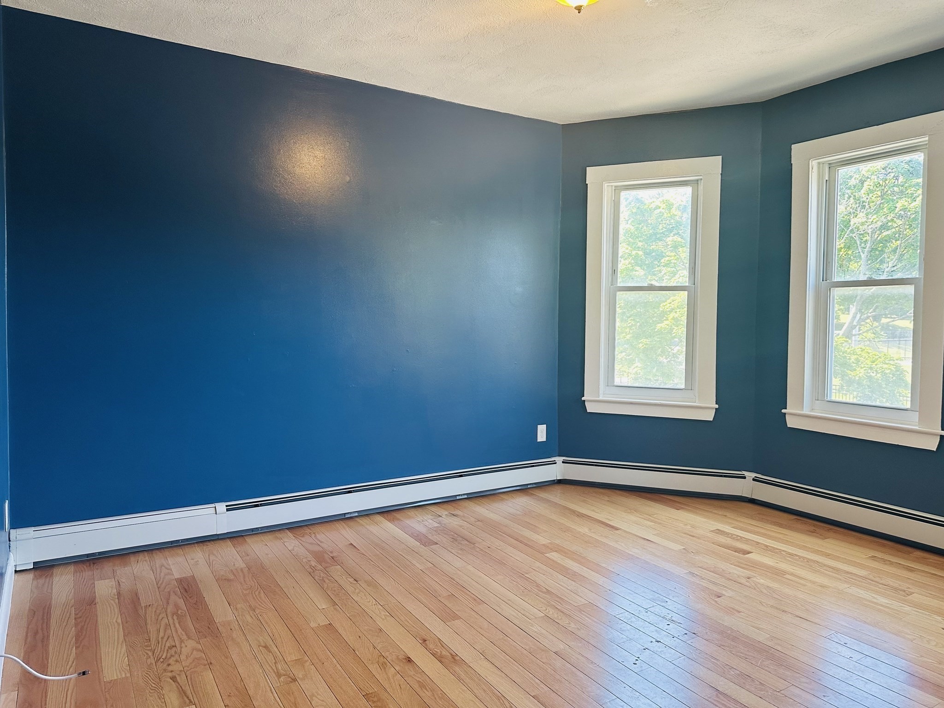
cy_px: 354
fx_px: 654
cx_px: 472
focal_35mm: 24
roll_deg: -0.8
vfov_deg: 56.8
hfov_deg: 71.6
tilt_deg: -2.0
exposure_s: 1/120
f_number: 1.78
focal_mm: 6.86
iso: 160
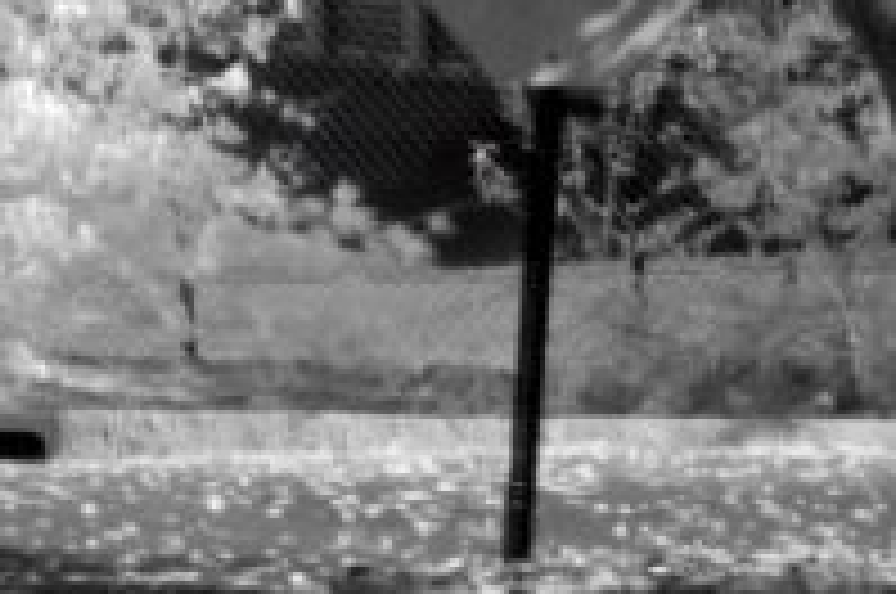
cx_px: -1081
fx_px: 14362
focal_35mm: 578
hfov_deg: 3.5
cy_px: -484
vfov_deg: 2.4
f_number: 2.8
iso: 800
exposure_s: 1/3200
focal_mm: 50
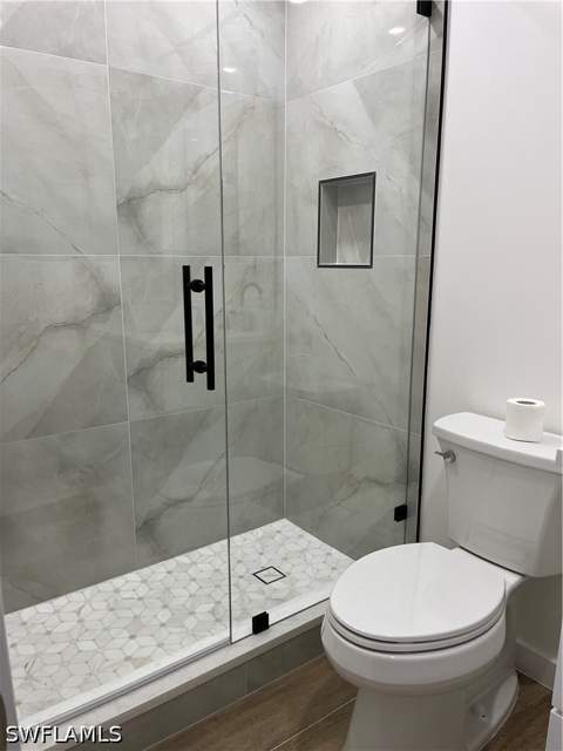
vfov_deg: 67.3
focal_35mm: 26
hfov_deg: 53.1
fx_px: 564
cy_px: 376
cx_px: 282
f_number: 1.6
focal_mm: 5.1
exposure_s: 1/120
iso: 125
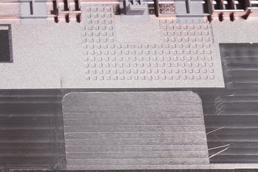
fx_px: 1352
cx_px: -177
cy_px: -10
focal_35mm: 189
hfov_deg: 10.4
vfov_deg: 7.2
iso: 125
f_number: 5.6
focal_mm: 23
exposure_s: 1/13
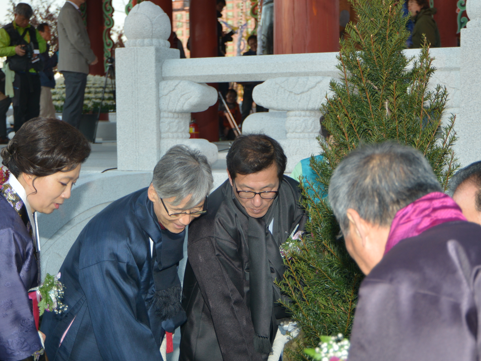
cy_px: 222
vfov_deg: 24.0
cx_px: 260
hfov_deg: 31.7
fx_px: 848
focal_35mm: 61
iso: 400
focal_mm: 35
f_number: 4.5
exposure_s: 1/125
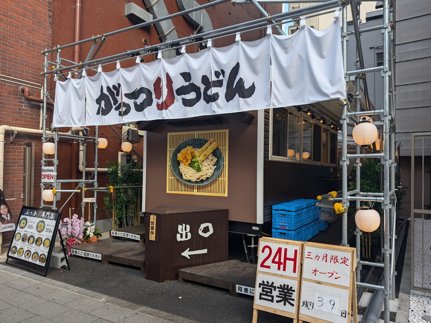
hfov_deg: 69.4
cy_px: 166
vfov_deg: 54.9
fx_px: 311
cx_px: 217
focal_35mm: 25
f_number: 1.68
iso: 19
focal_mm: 6.9
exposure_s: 1/294
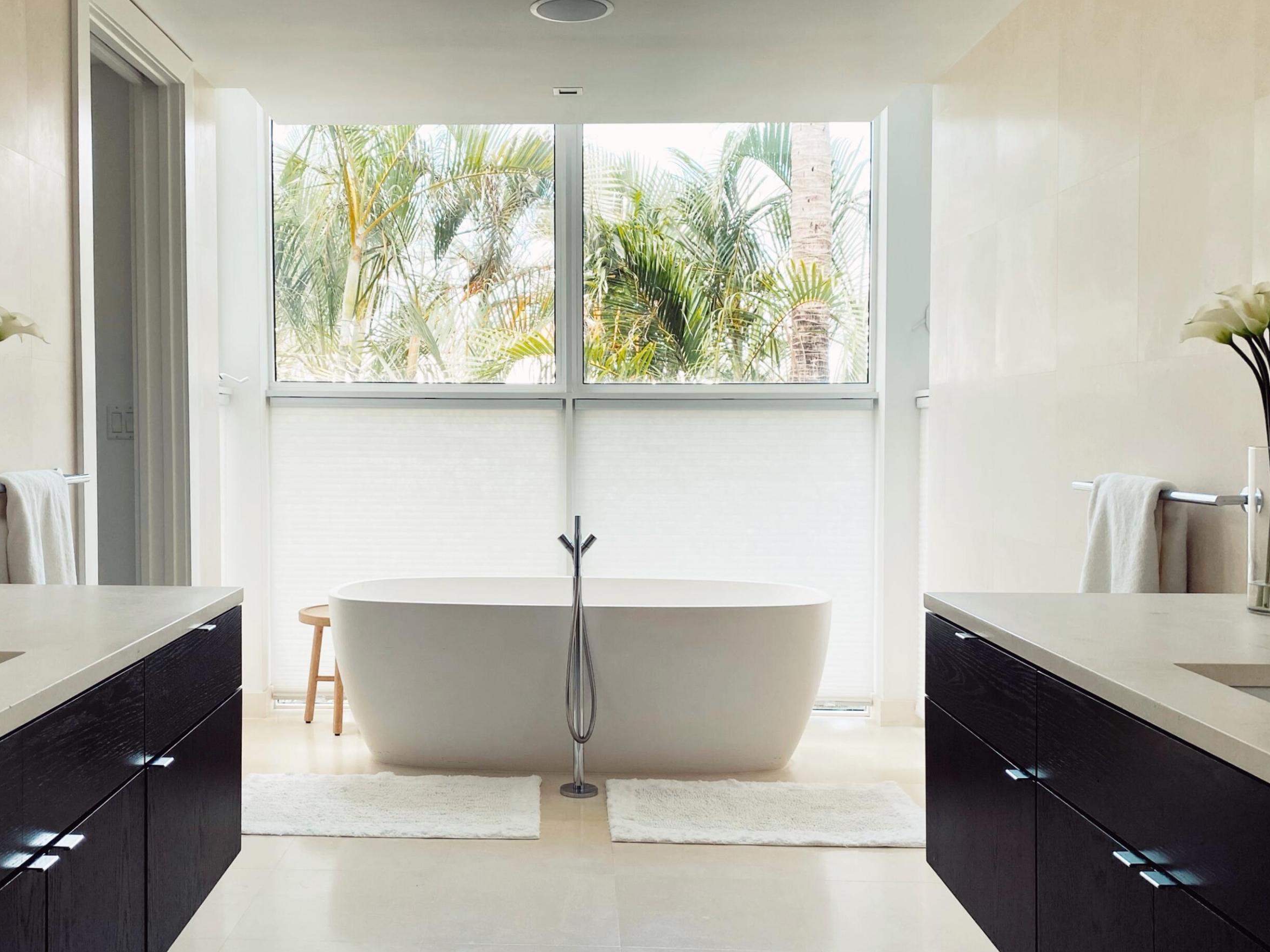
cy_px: 516
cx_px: 581
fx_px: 1174
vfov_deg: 44.1
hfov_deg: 56.7
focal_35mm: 32
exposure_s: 1/122
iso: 40
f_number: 1.8
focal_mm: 4.25
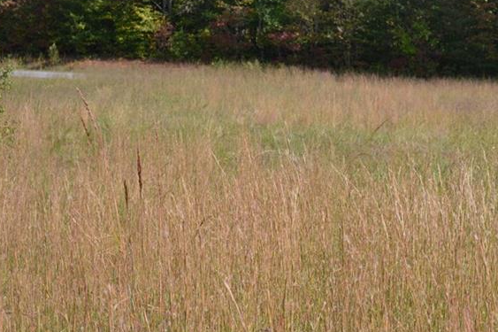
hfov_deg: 13.6
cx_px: 413
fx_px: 2073
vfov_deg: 9.1
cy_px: 89
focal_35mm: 150
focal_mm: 55
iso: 125
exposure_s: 1/250
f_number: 5.6
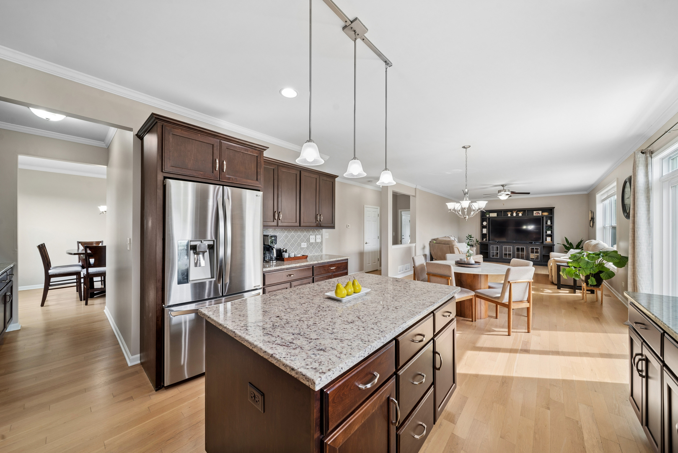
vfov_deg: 77.4
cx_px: 339
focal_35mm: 15
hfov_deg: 100.4
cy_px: 226
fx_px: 283
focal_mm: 15
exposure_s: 1/25
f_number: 8
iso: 400
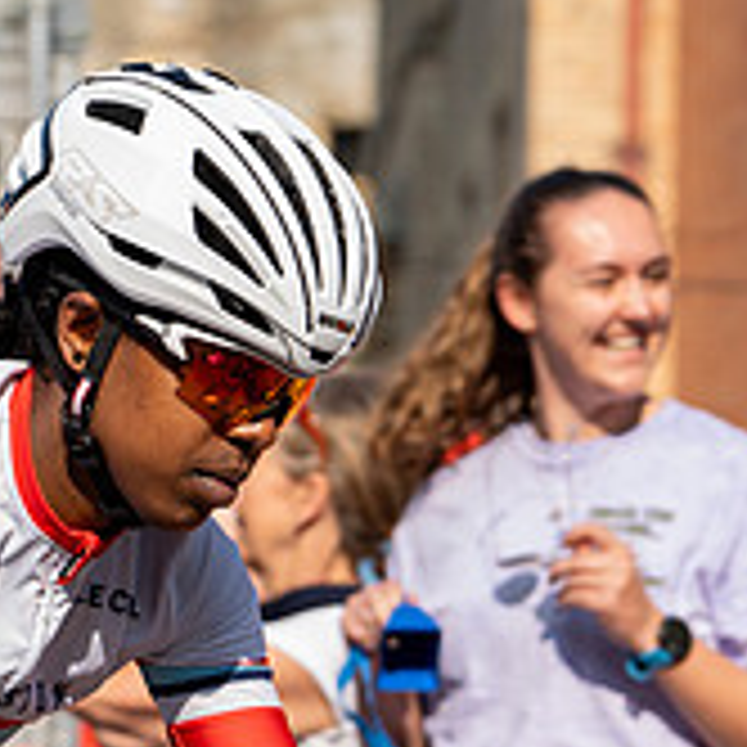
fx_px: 5640
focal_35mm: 231
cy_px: 178
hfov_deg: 7.6
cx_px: 76
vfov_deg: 7.6
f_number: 4
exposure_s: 1/1000
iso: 200
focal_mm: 78
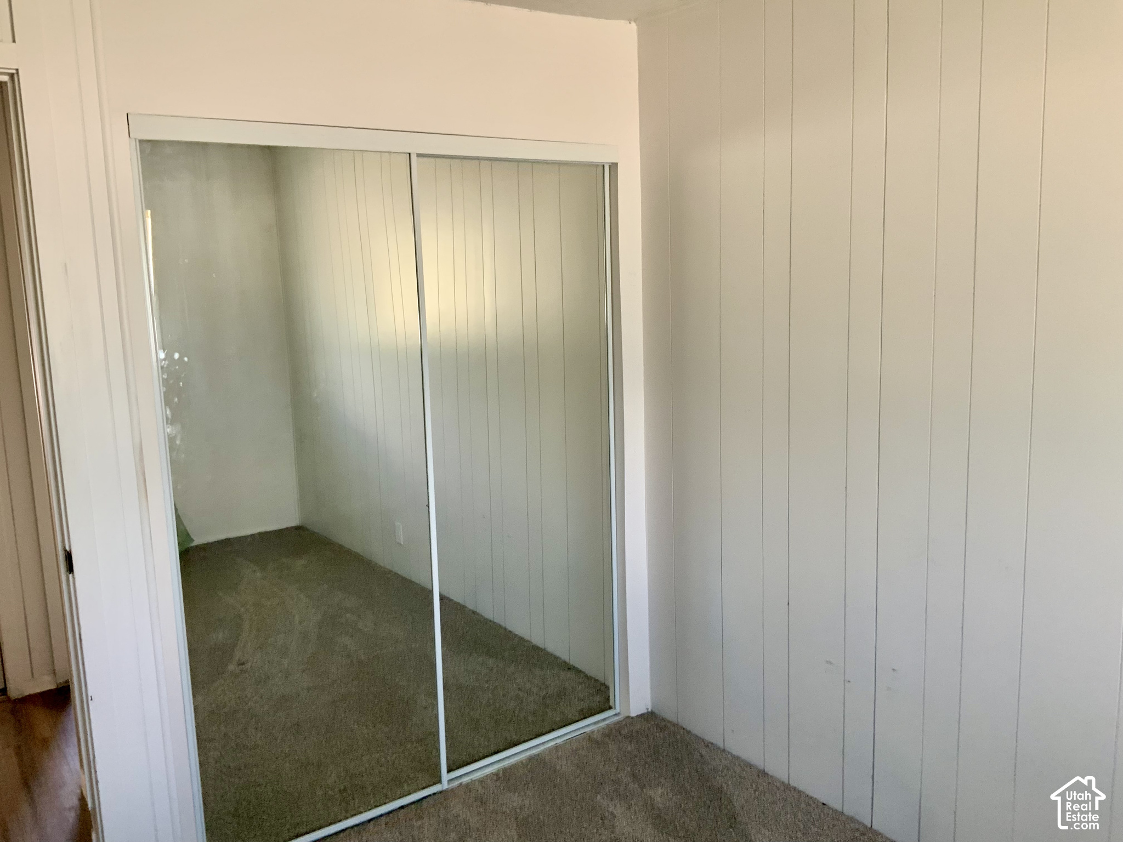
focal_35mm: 29
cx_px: 562
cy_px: 421
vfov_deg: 48.2
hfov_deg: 61.7
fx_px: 941
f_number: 1.8
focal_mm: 3
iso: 125
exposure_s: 1/60
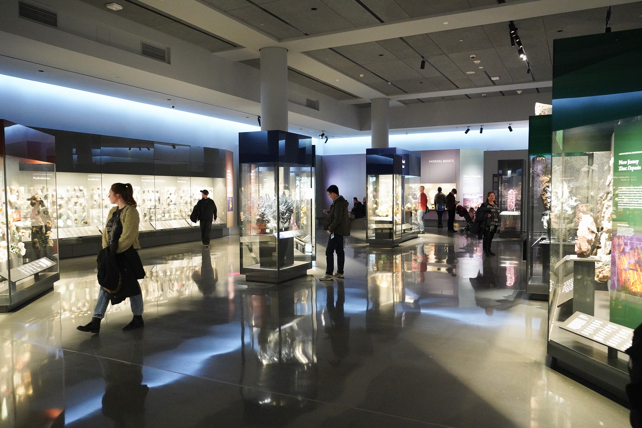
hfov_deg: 65.5
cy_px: 214
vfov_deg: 46.4
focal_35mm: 28
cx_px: 321
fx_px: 499
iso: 10000
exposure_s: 1/80
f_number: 3.2
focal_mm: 28
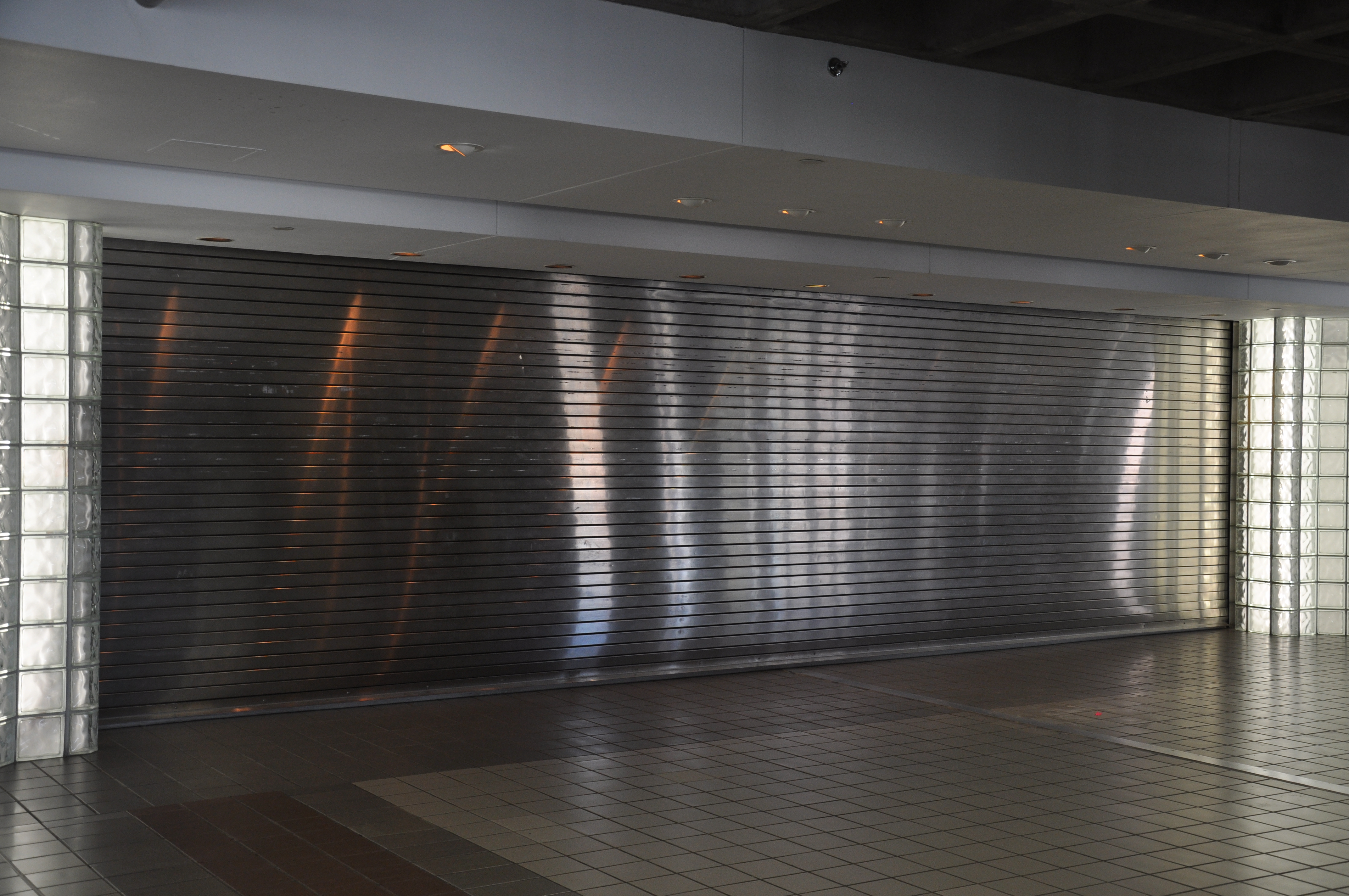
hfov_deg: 46.4
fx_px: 1572
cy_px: 448
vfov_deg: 31.8
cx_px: 674
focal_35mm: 42
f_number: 5.6
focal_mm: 28
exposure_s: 1/25
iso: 400
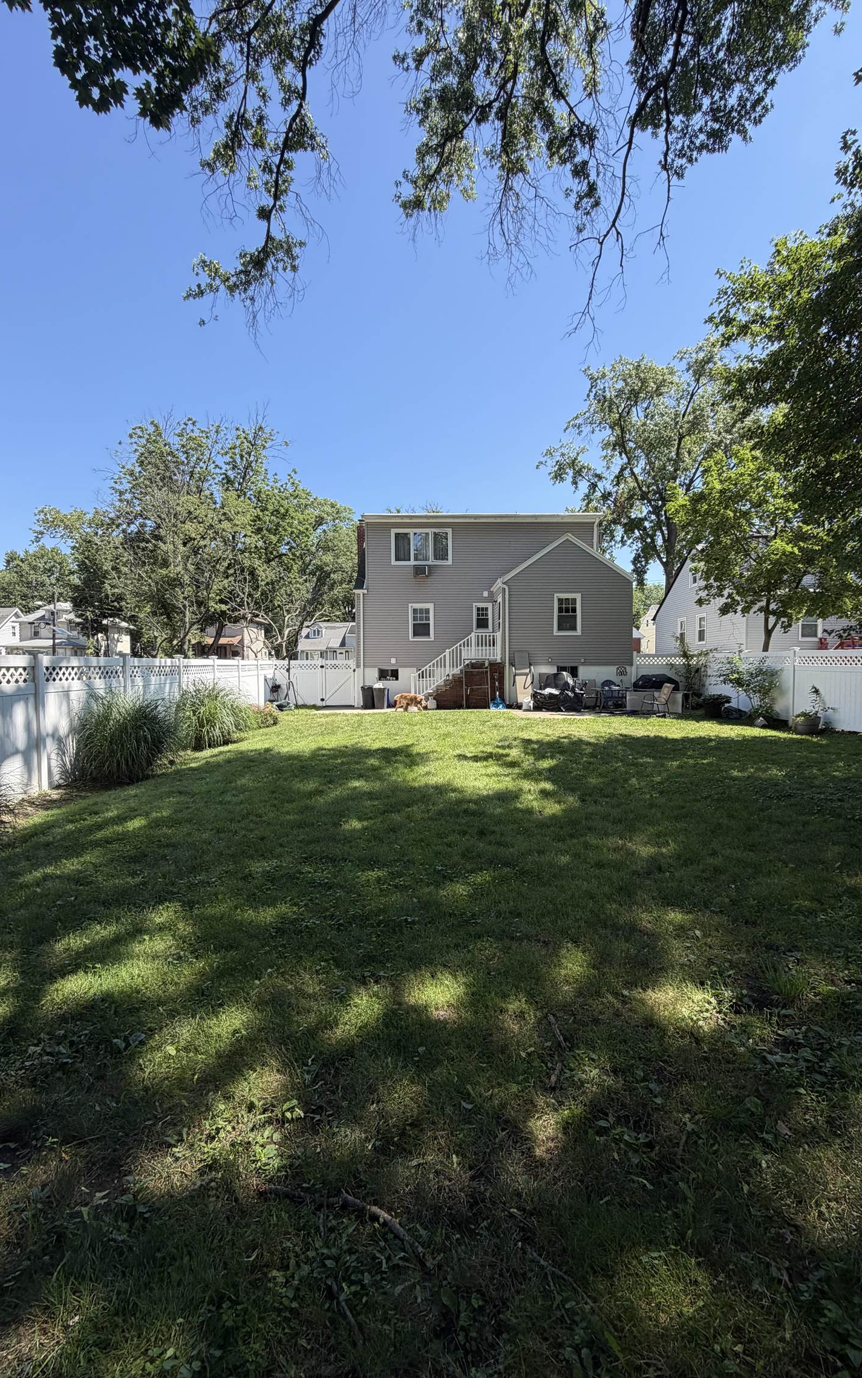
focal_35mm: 15
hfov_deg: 74.8
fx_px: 564
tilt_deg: -1.2
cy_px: 689
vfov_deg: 101.5
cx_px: 438
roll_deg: +0.2
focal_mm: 2.22
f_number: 2.2
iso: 40
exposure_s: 1/664
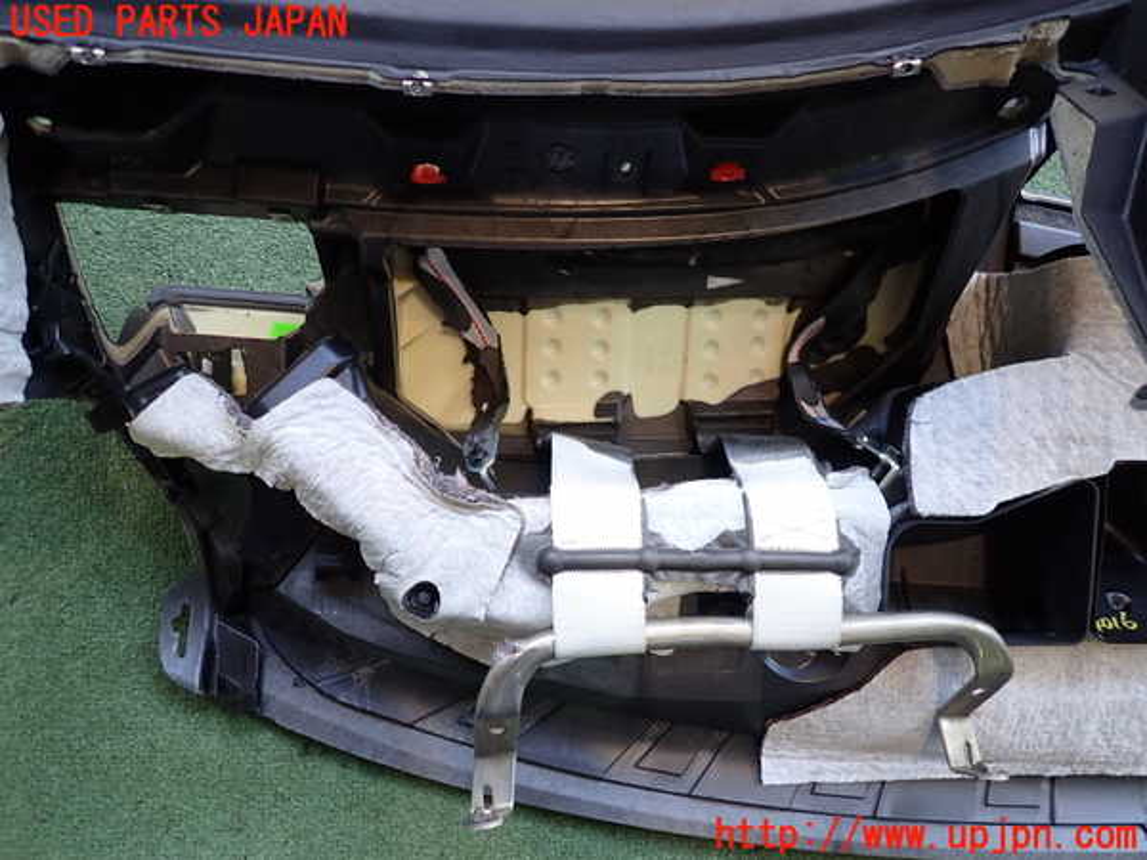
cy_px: 430
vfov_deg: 54.9
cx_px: 574
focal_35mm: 25
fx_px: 828
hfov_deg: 69.4
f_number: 2
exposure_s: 1/100
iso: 200
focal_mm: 4.5
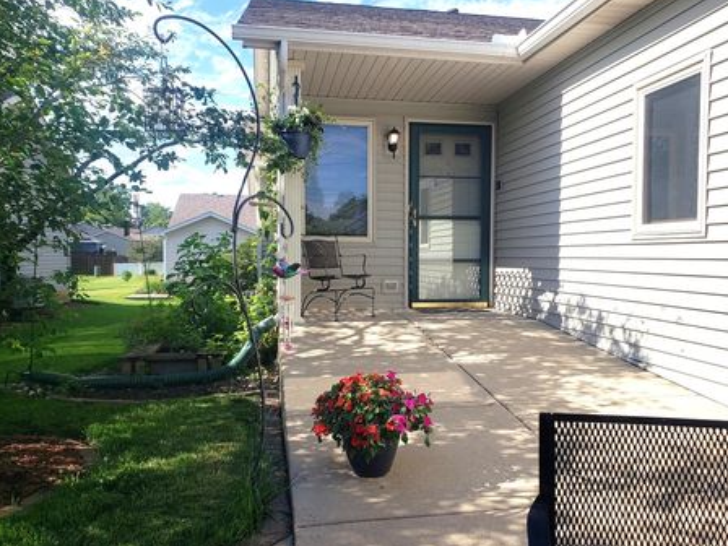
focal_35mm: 29
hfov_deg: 61.6
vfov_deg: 48.2
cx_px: 393
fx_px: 610
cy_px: 288
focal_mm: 4.3
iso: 50
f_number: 2.4
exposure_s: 1/1400
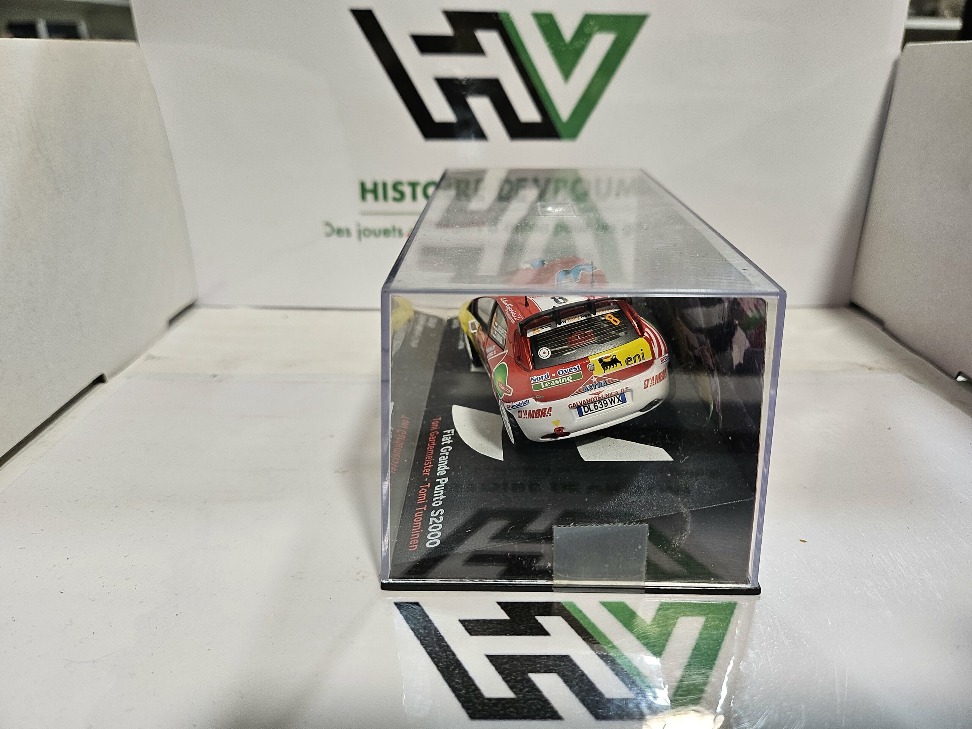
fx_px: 674
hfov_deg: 71.6
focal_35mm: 24
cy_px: 364
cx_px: 486
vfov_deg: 56.8
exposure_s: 1/100
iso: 160
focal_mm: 5
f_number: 1.8
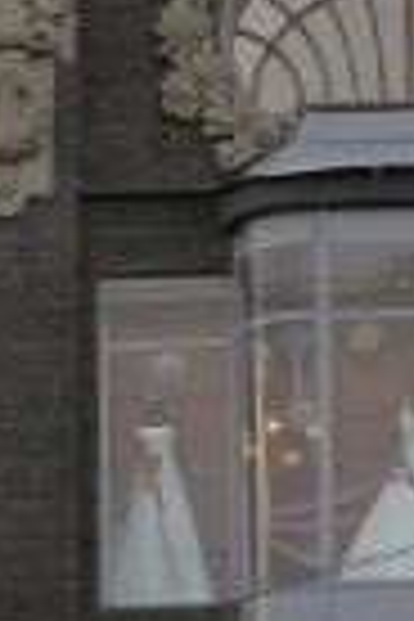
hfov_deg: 6.0
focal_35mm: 230
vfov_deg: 8.9
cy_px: 468
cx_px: 304
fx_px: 3967
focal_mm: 44
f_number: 7.1
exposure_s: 1/60
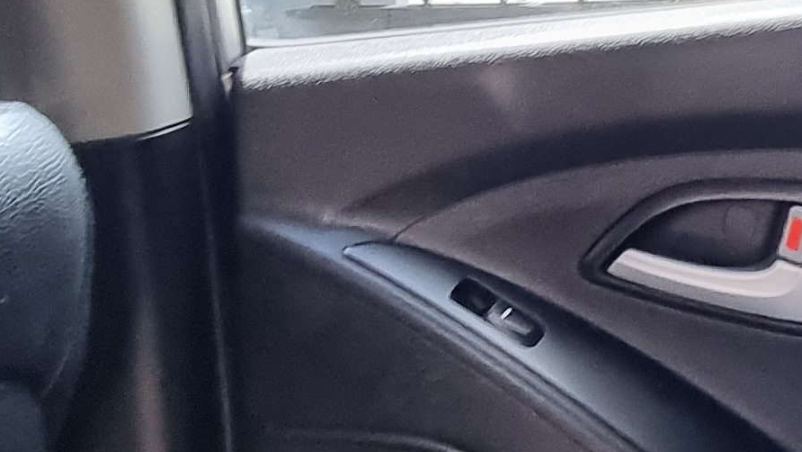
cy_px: 89
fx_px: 1361
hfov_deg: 29.9
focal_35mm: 64
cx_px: 855
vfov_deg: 18.6
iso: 250
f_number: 2.2
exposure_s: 1/60
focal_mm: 2.2
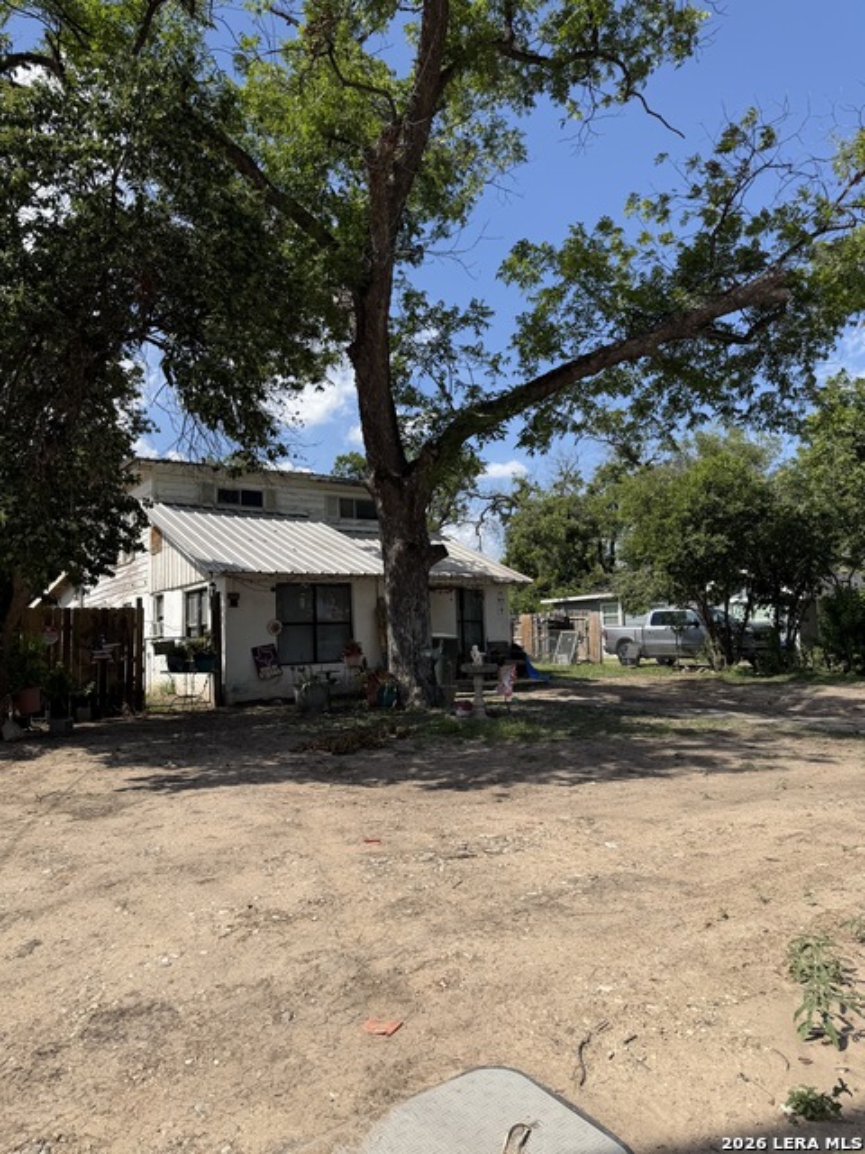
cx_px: 432
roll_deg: +2.4
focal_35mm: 24
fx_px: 800
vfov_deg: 71.6
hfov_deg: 56.8
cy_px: 577
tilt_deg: +5.6
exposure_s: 1/4975
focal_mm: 6.76
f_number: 1.78
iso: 80
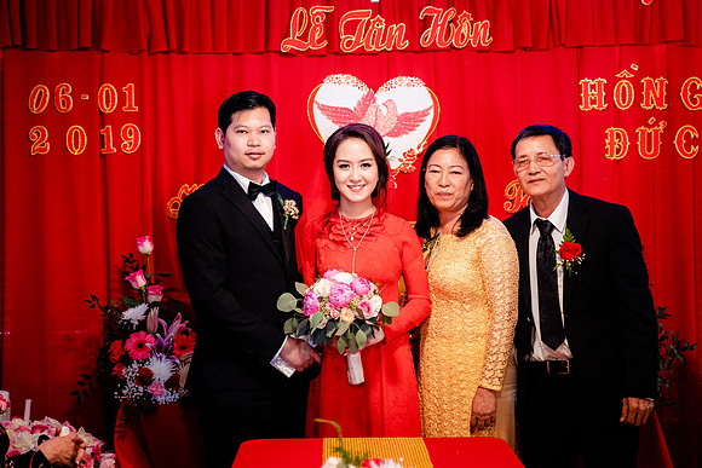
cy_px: 222
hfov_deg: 27.8
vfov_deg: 18.8
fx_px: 1416
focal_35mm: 73
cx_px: 350
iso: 3200
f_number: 2.8
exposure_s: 1/160
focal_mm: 64
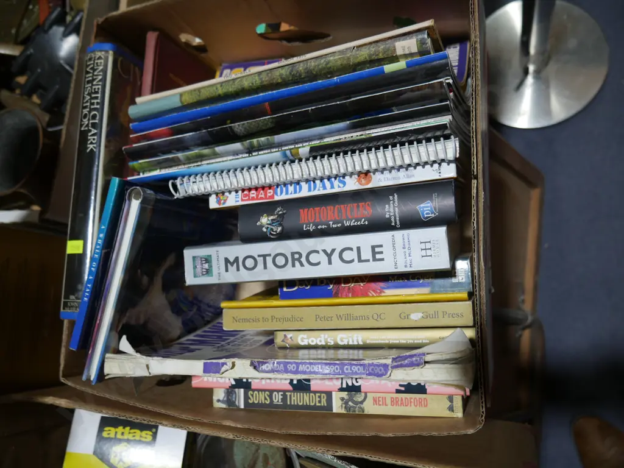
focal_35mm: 28
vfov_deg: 49.7
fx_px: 505
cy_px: 234
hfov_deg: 63.4
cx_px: 312
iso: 200
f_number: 3.5
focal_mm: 14
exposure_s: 1/125
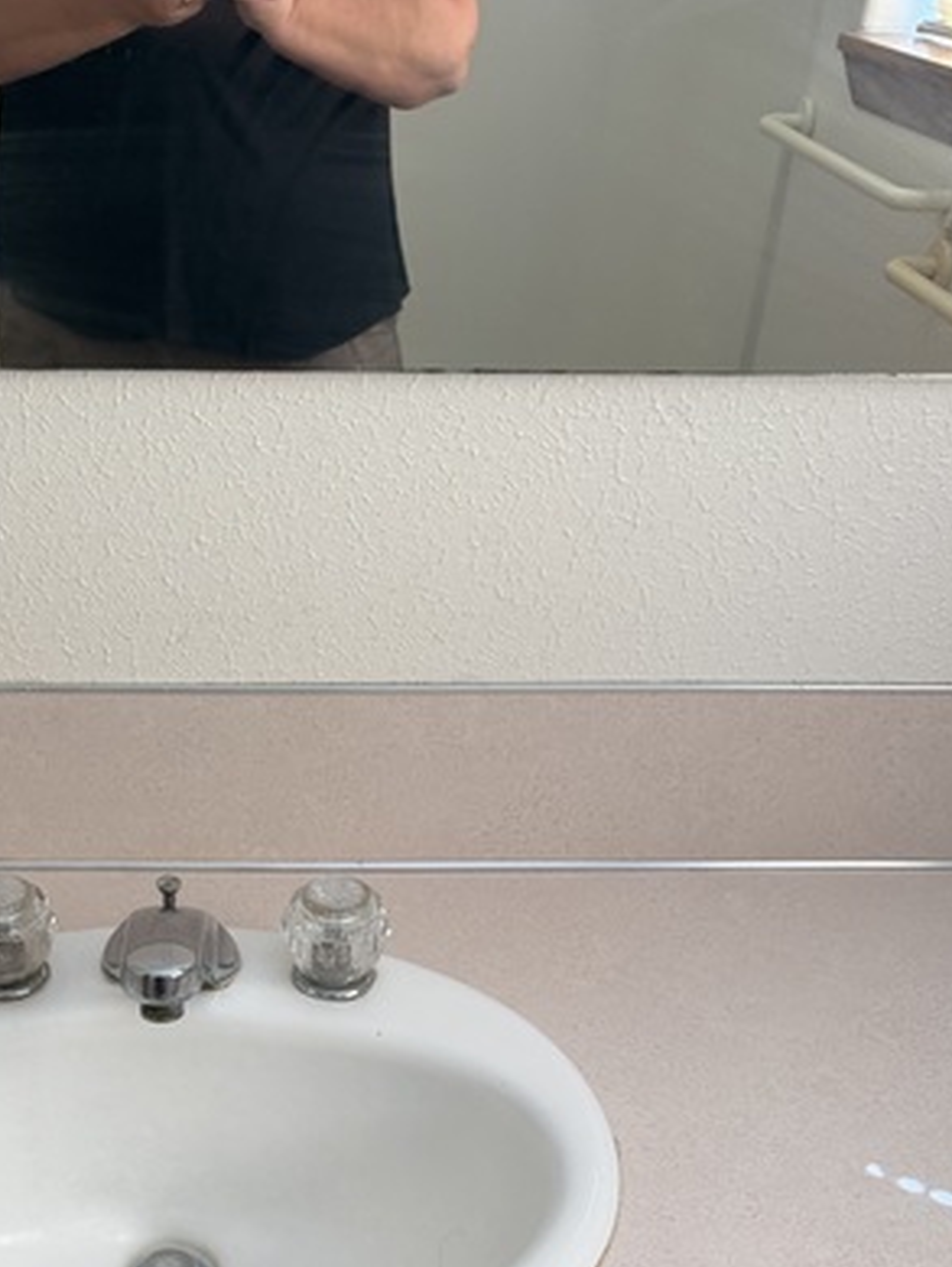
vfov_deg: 42.8
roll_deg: +0.1
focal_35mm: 41
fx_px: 1502
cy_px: 1080
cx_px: 221
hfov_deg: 34.3
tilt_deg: -38.6
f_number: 1.78
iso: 200
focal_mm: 6.76
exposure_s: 1/78
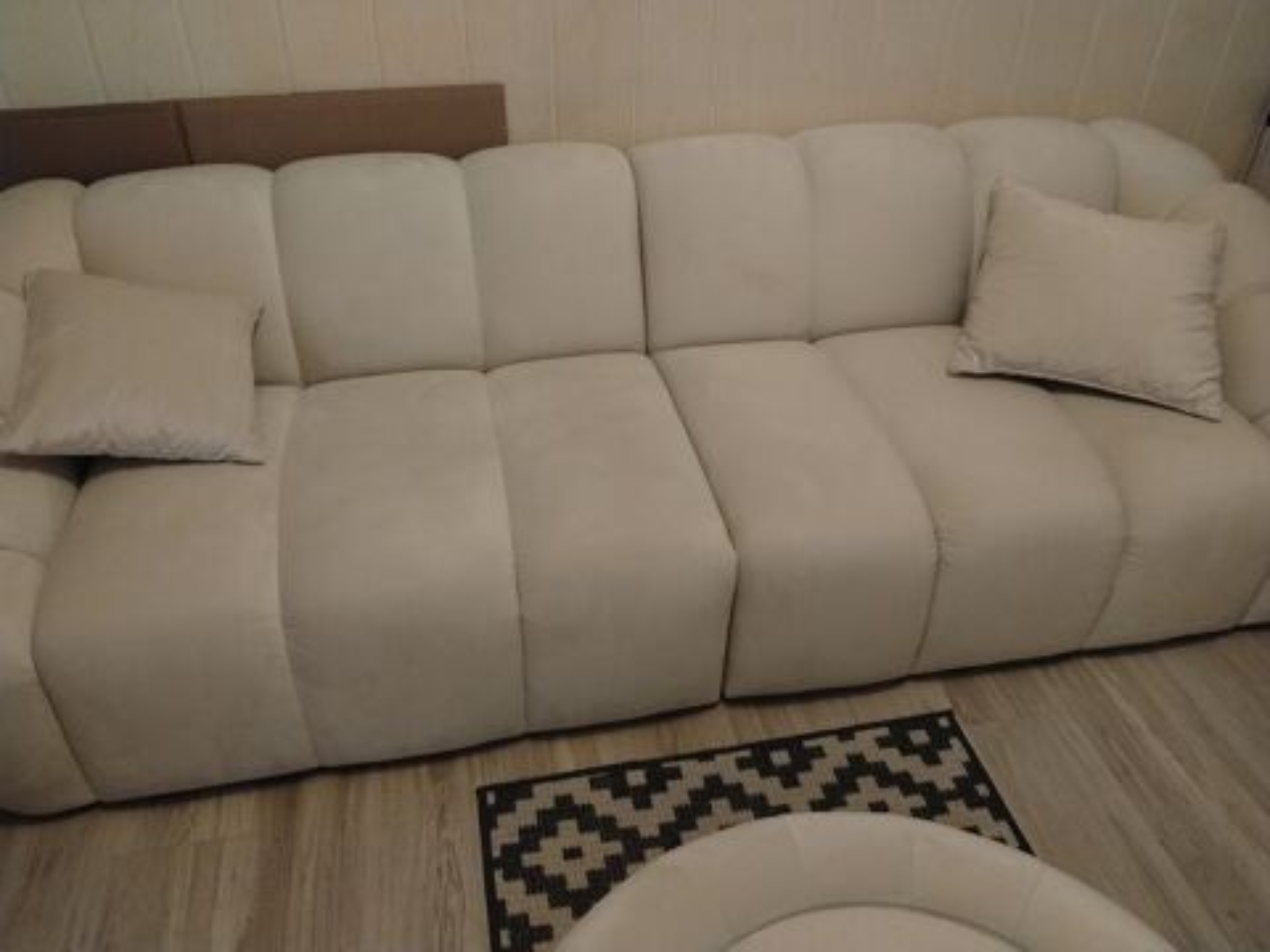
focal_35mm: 27
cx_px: 635
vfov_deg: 51.4
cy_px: 476
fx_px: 991
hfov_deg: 65.3
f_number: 1.8
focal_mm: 4.05
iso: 2763
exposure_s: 1/25
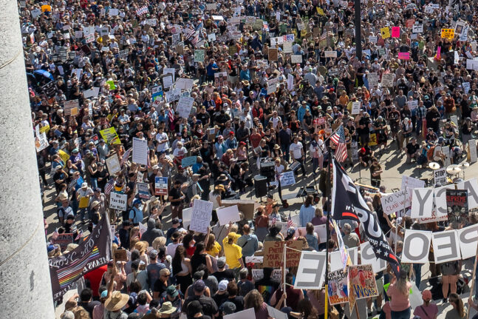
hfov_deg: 32.8
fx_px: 757
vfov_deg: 22.5
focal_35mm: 57
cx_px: 455
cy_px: -30
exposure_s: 1/600
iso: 160
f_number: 5.6
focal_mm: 16
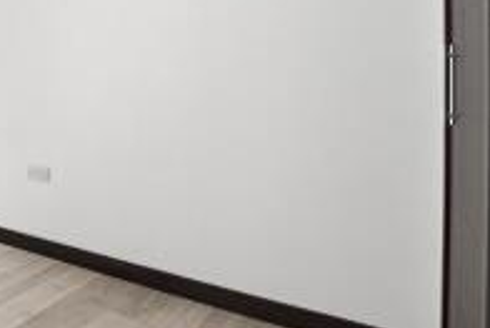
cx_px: -58
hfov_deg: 42.7
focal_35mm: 34
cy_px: 84
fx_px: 463
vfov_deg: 38.0
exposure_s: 1/4
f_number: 8
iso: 250
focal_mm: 14
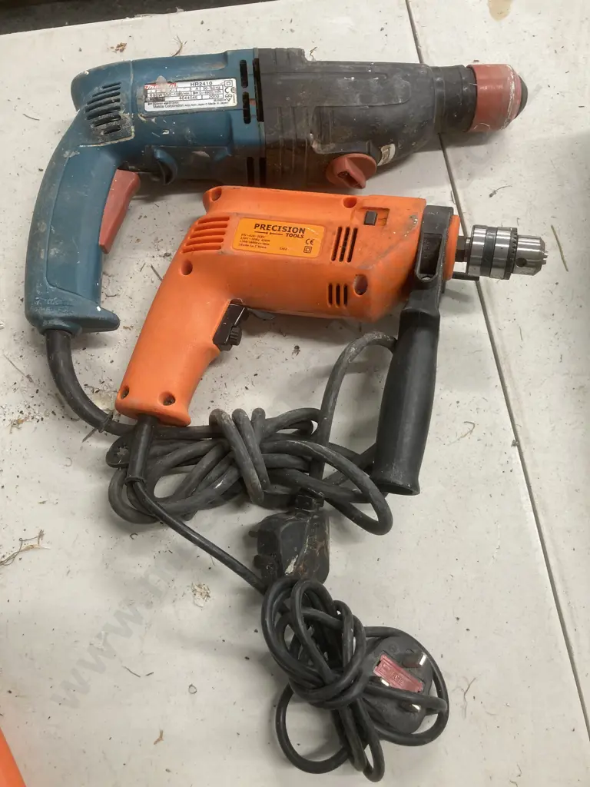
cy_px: 394
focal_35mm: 28
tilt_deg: -74.8
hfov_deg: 49.7
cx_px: 295
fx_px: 636
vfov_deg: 63.4
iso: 100
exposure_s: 1/50
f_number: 1.8
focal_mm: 3.99
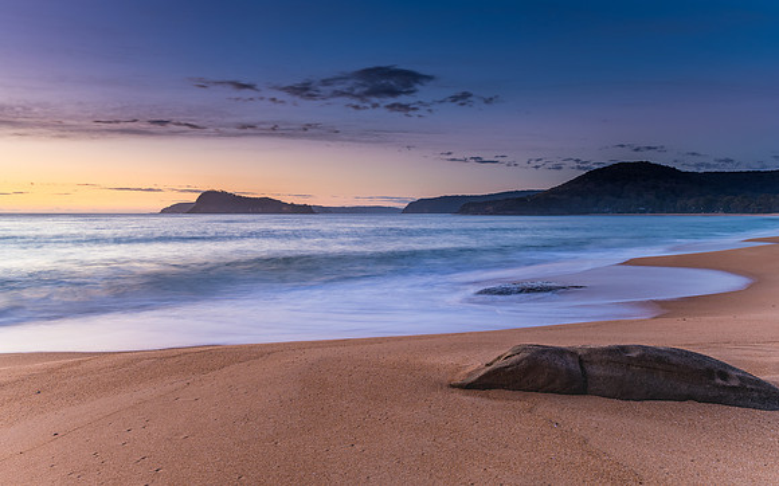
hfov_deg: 72.9
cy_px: 237
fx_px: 527
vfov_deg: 49.5
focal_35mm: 25
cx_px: 391
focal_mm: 16
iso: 50
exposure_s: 4
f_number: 9
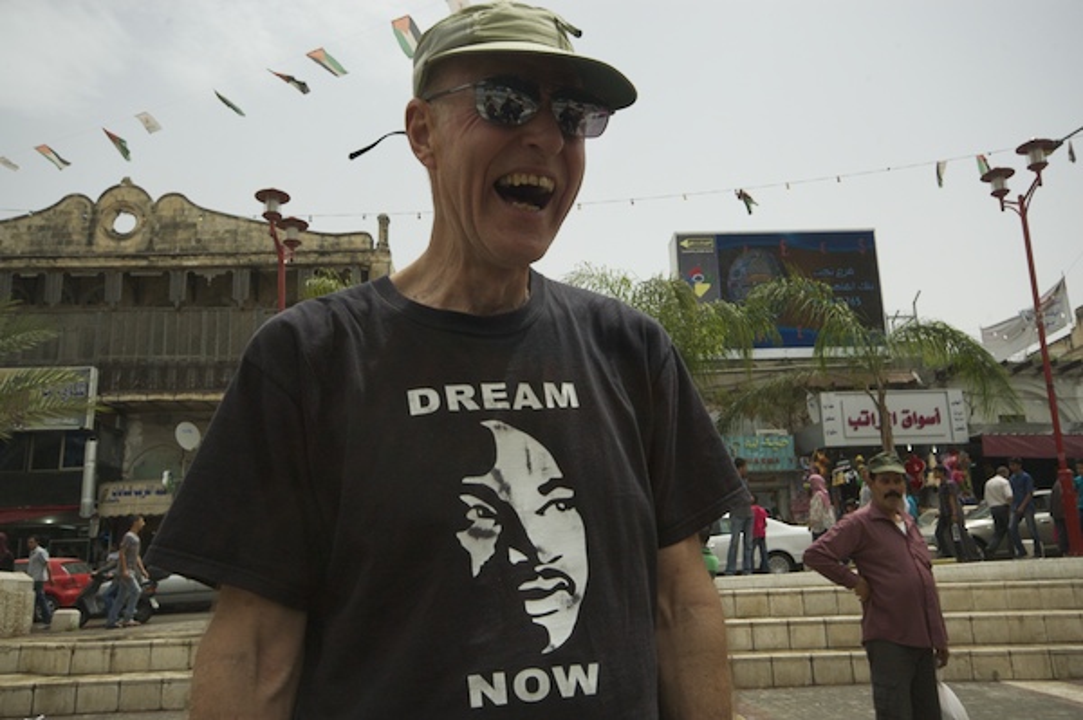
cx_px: 542
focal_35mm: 30
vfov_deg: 43.5
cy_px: 360
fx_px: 902
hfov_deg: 62.0
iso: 500
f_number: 11
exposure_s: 1/500
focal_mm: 20
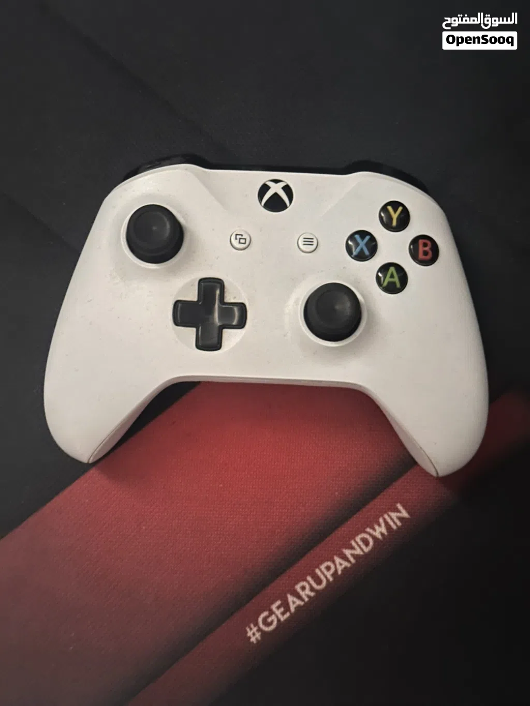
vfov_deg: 39.7
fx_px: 980
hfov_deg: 30.3
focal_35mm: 48
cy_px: 353
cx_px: 265
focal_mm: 6.86
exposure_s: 1/9
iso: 500
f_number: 1.78
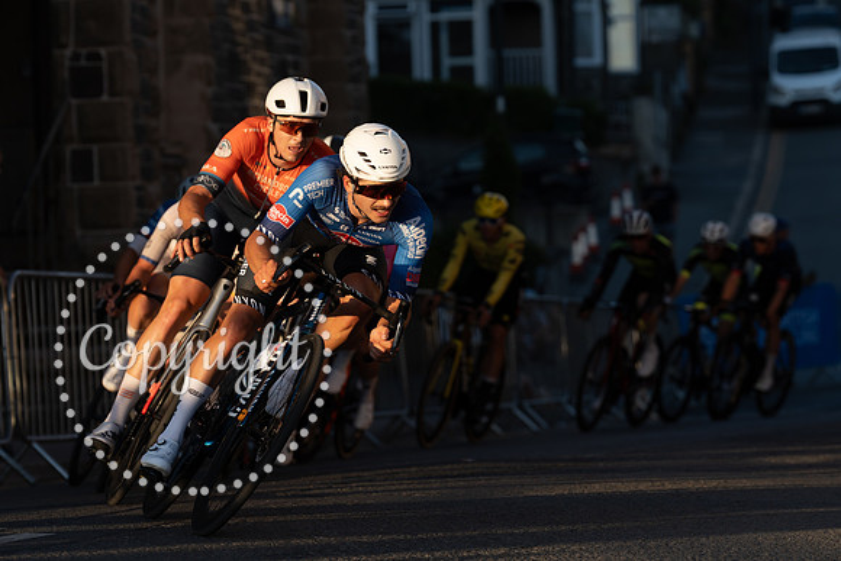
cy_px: 269
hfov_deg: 11.2
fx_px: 4294
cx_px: 414
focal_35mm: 184
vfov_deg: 7.5
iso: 200
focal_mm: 140
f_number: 4
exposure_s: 1/1000
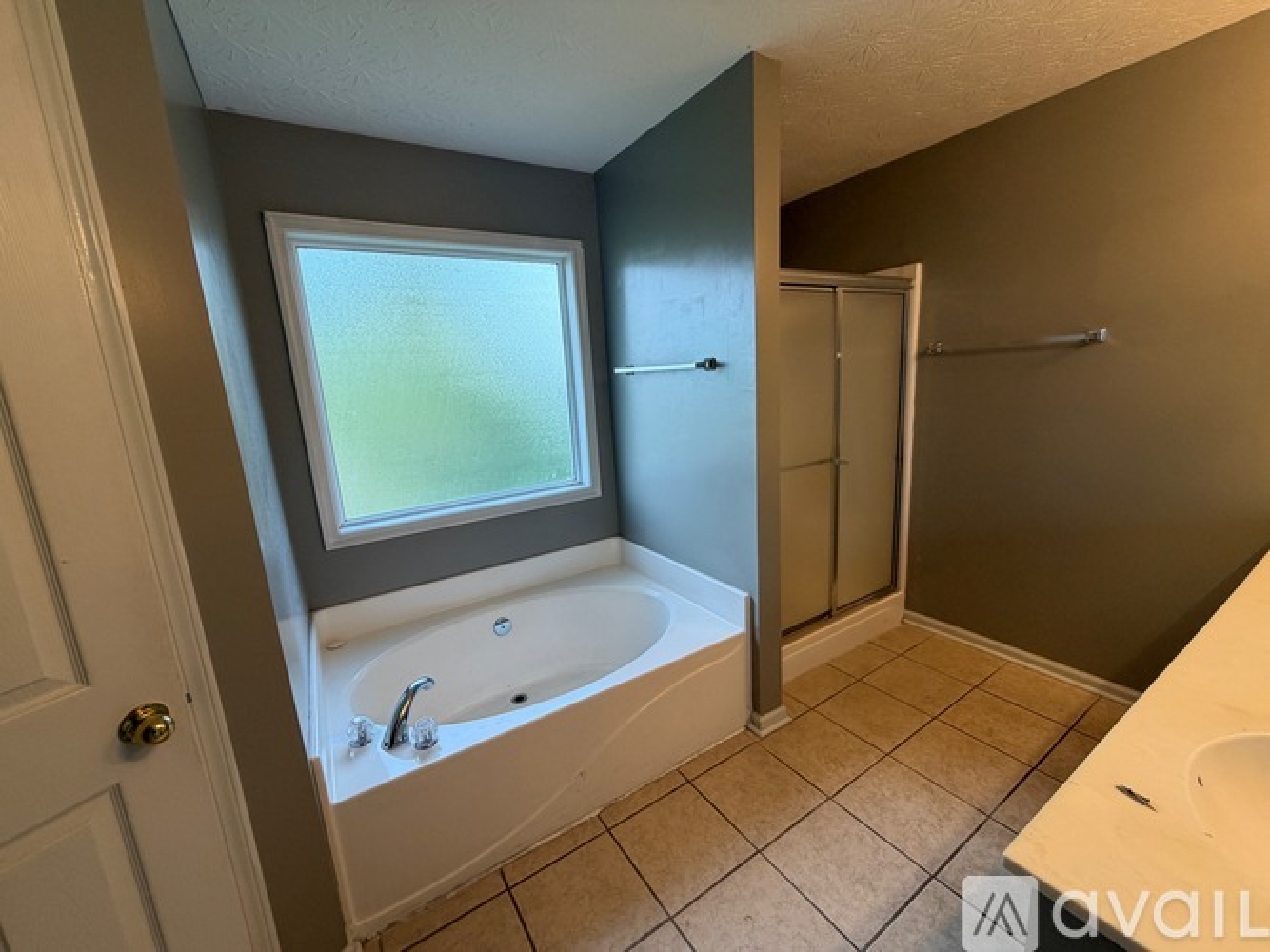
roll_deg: +3.7
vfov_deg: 85.7
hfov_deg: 102.1
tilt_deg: -11.2
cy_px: 476
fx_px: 514
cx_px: 635
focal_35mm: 14
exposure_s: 1/120
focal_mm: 2.22
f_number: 2.2
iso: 200
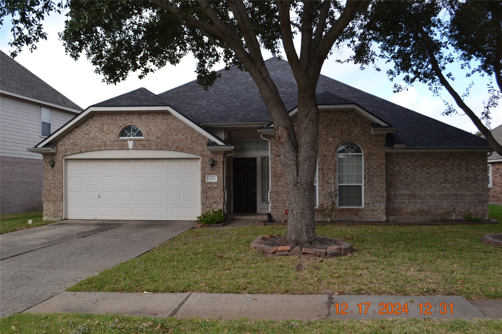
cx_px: 251
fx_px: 460
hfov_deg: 57.2
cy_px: 167
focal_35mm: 33
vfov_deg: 40.0
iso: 100
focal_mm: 22
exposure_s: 1/200
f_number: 6.3
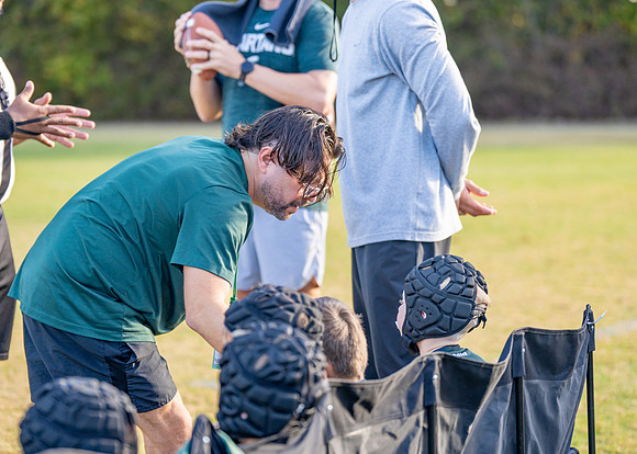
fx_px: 2013
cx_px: 275
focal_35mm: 111
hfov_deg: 18.0
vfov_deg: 12.9
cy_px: 229
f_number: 2.8
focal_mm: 99
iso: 250
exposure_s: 1/1000
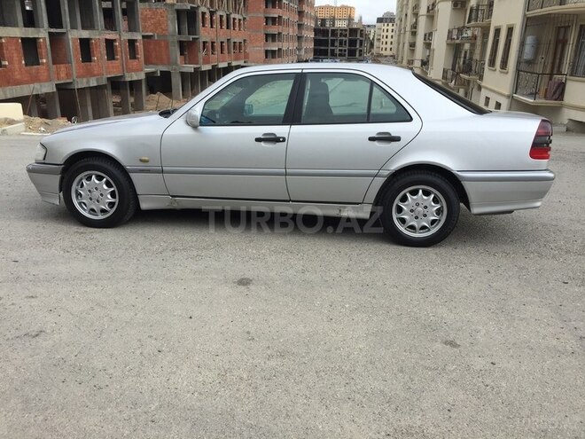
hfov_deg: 61.7
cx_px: 292
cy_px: 220
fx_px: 490
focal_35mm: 29
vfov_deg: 48.2
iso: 32
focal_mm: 4.15
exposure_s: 1/879
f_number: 2.2
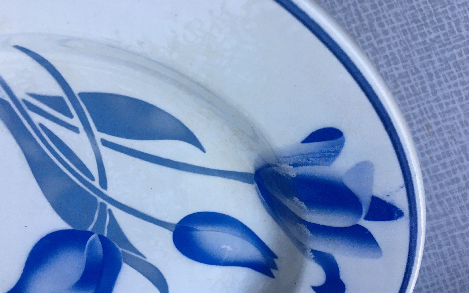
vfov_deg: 40.6
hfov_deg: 61.2
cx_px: 234
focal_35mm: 31
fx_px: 396
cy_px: 154
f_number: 2.2
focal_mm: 4.15
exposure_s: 1/33
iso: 40
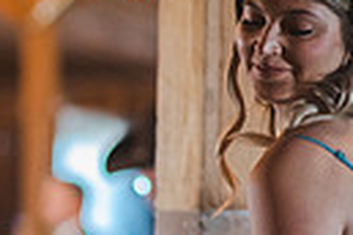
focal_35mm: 383
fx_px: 3755
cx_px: -161
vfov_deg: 3.6
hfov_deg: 5.3
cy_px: 355
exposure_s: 1/200
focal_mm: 85
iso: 1600
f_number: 2
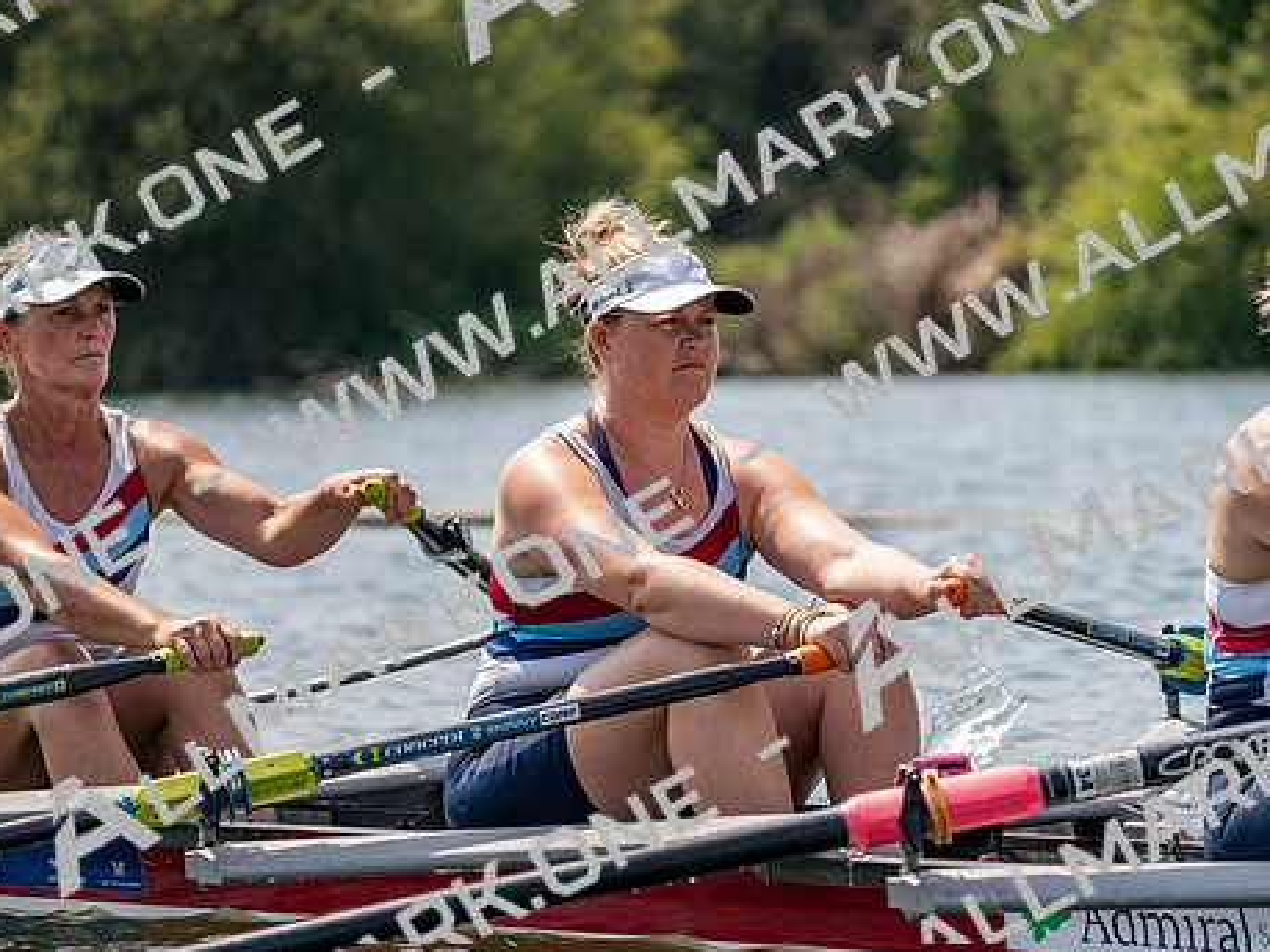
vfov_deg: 6.1
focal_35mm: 243
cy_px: 469
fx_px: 8913
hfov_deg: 8.2
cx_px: 611
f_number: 5.6
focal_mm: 200
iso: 200
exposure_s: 1/1600
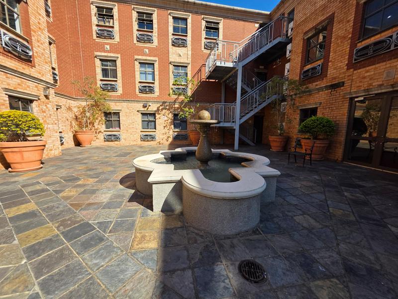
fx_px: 149
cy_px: 150
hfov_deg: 106.2
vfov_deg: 89.9
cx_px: 199
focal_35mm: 13
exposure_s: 1/1016
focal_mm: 2.2
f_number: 1.9
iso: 40
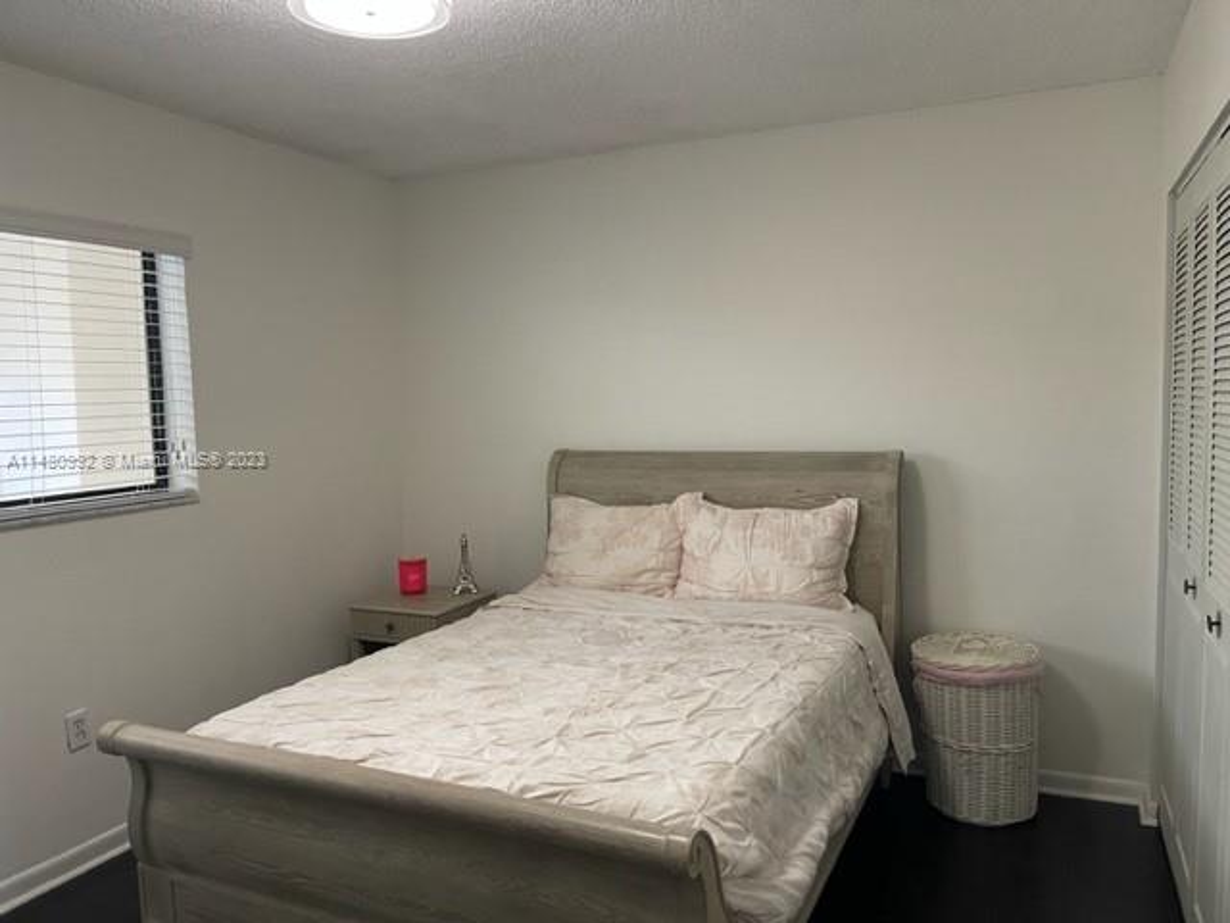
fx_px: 924
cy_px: 462
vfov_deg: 53.1
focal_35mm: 26
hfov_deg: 67.3
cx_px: 615
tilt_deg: -4.8
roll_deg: +1.7
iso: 160
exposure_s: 1/60
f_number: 1.6
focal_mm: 5.1
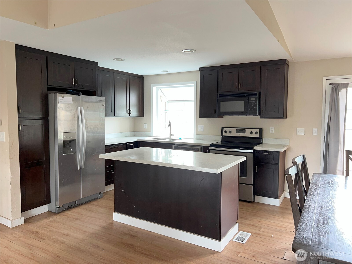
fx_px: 264
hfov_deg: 67.3
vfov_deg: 53.1
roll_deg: +1.0
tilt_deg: -3.7
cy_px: 132
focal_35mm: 26
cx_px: 176
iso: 32
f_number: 1.5
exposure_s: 1/33
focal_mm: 5.7
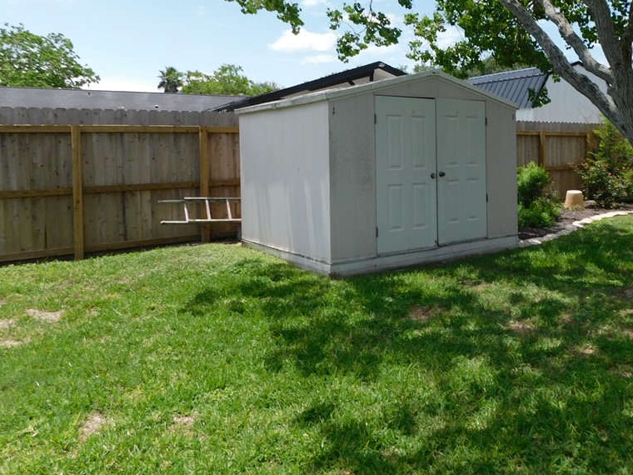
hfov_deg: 57.2
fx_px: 567
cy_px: 170
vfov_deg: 45.0
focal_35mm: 31
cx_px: 419
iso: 125
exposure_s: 1/400
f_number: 6
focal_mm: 4
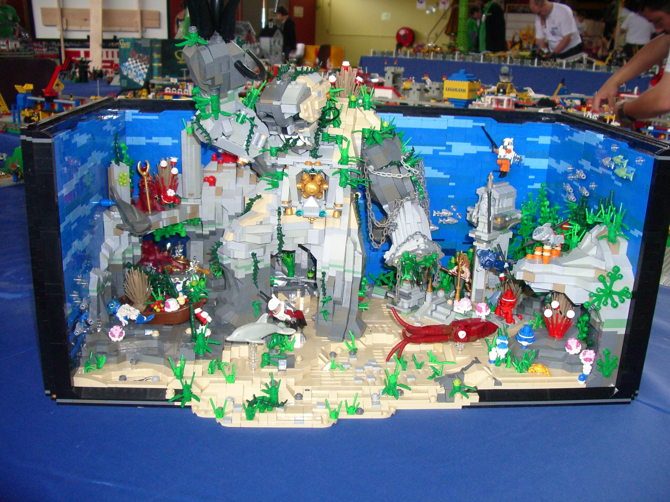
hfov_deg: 52.6
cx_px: 335
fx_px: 677
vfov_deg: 40.7
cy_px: 251
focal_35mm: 35
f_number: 2.6
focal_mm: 5.8
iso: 200
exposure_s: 1/60
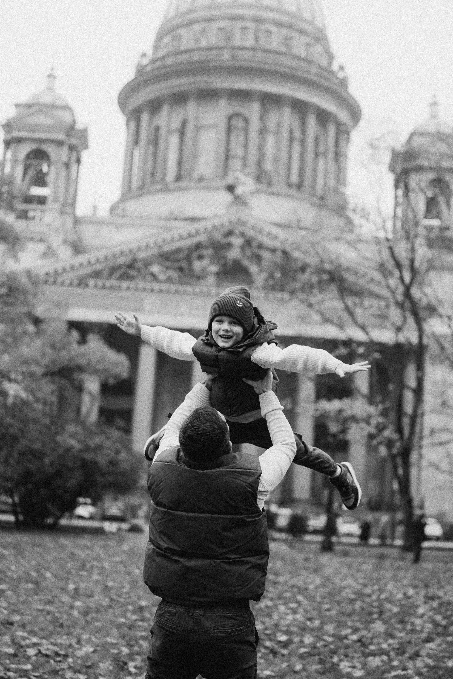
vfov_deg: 38.2
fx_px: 981
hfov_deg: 26.0
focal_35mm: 52
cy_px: 340
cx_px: 226
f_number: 1.2
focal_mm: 35
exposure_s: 1/640
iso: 100
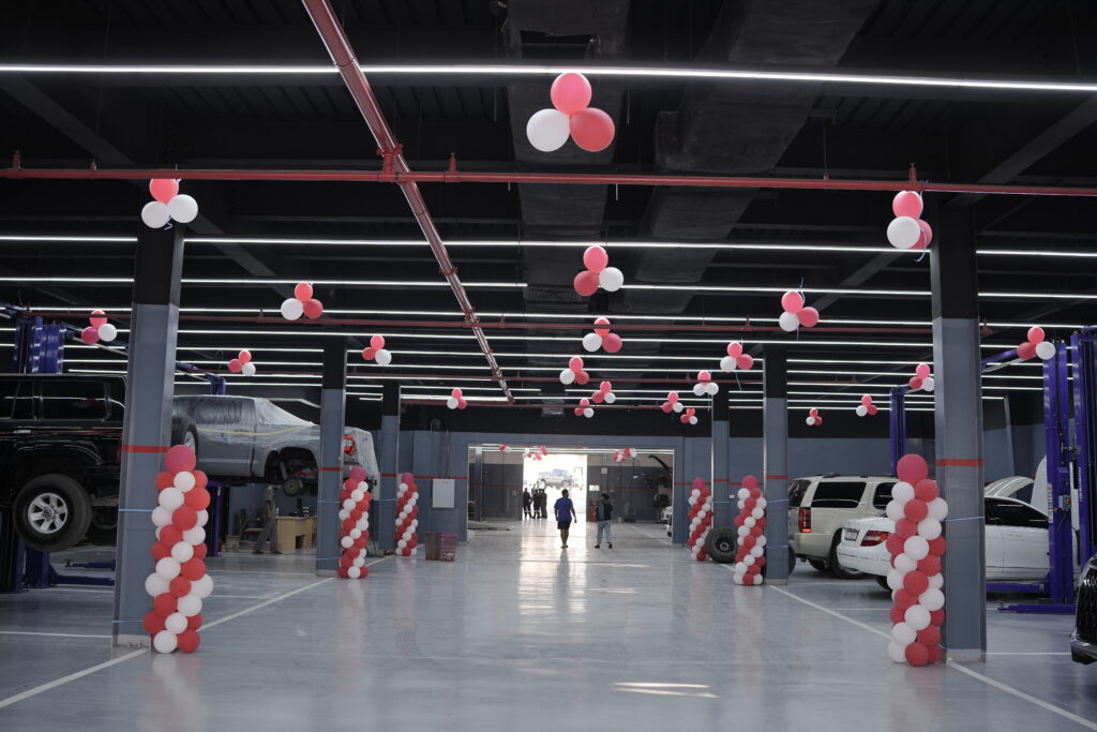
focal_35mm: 35
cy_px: 366
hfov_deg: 54.4
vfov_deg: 37.9
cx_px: 548
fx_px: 1067
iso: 500
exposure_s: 1/250
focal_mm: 35
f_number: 3.2
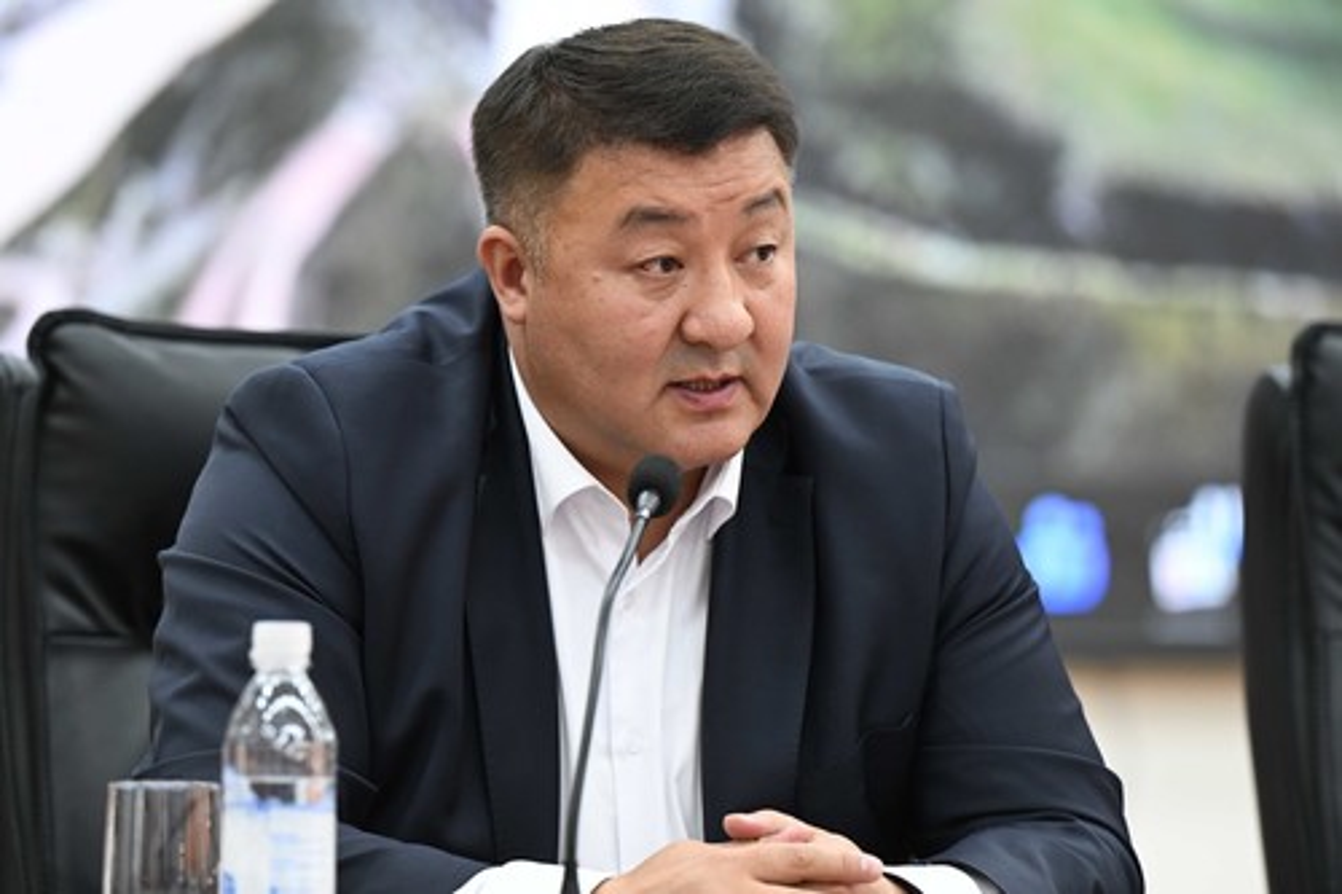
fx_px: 6894
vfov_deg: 7.4
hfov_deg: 11.1
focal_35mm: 185
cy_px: 447
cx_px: 671
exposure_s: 1/200
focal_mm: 185
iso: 1000
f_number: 3.2
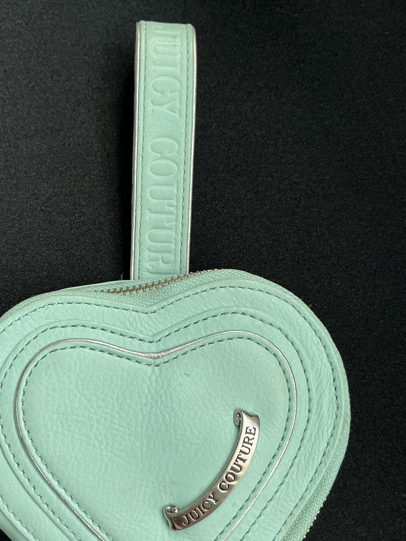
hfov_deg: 41.6
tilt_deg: -83.2
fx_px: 532
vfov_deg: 53.5
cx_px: 163
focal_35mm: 34
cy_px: 327
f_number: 1.8
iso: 100
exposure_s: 1/60
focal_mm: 3
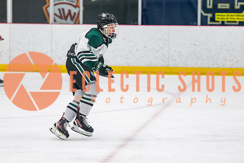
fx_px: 1281
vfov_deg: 7.3
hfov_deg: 10.9
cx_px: 108
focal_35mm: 189
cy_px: 85
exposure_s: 1/640
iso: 2000
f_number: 3.2
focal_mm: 116
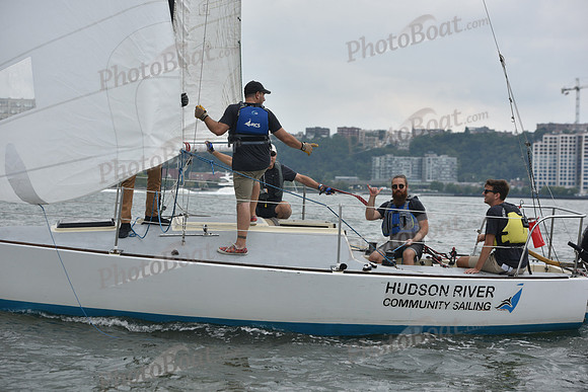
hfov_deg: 20.8
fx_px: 1601
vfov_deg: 14.0
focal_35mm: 98
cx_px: 294
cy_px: 196
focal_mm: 98
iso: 320
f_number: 5
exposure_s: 1/1250
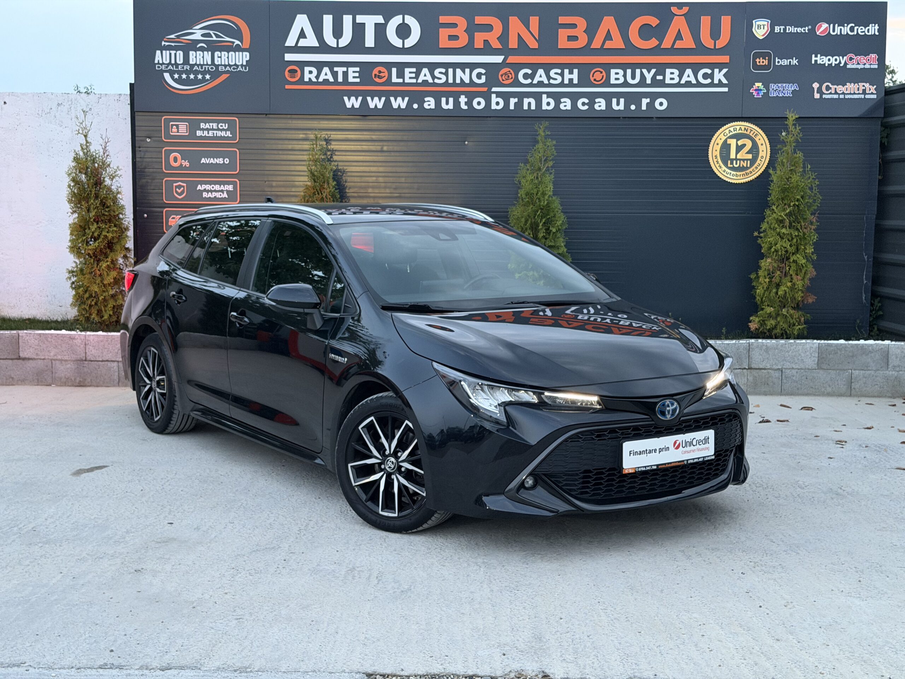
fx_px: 1255
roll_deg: -1.0
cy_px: 340
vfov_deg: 30.3
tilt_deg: -6.4
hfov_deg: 39.7
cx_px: 452
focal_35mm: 48
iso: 500
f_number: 1.78
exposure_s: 1/25
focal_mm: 6.76
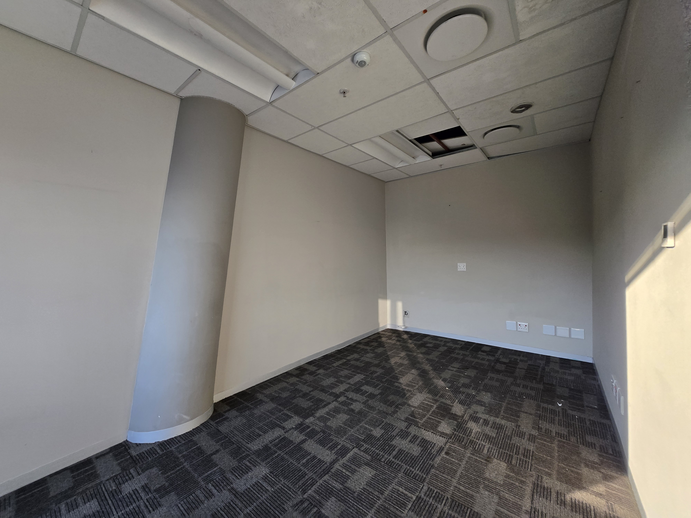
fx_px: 260
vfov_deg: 89.9
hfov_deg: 106.2
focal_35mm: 13
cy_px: 259
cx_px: 346
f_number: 2.2
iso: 100
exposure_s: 1/100
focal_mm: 1.7
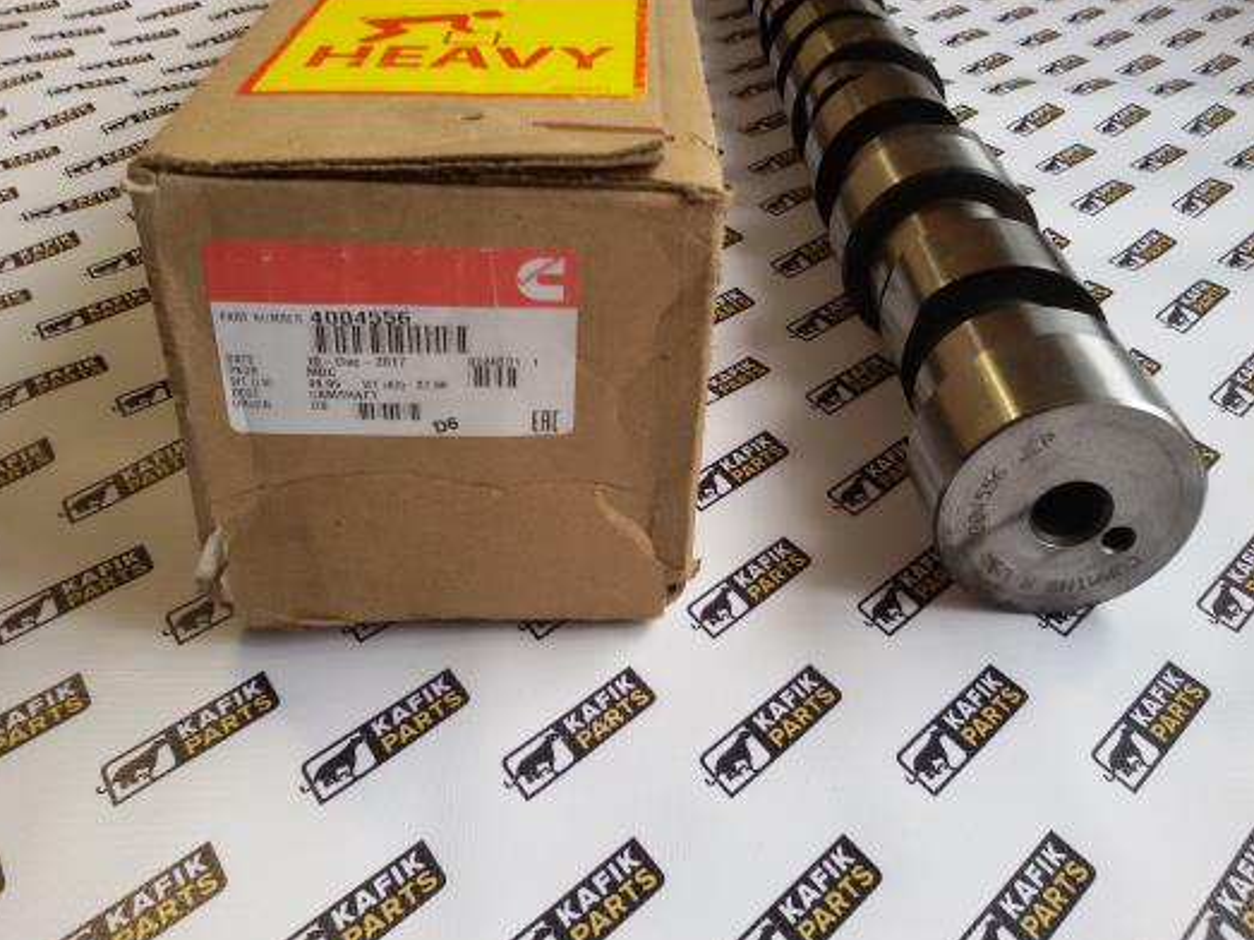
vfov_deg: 44.1
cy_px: 464
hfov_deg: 56.8
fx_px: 1159
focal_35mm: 32
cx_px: 628
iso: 50
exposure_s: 1/50
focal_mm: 2.93
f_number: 2.4
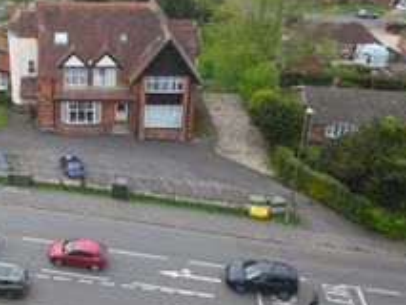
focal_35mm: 45
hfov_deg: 40.4
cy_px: 97
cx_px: 84
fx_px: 528
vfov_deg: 31.9
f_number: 1.7
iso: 100
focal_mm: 6.72
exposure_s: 1/500
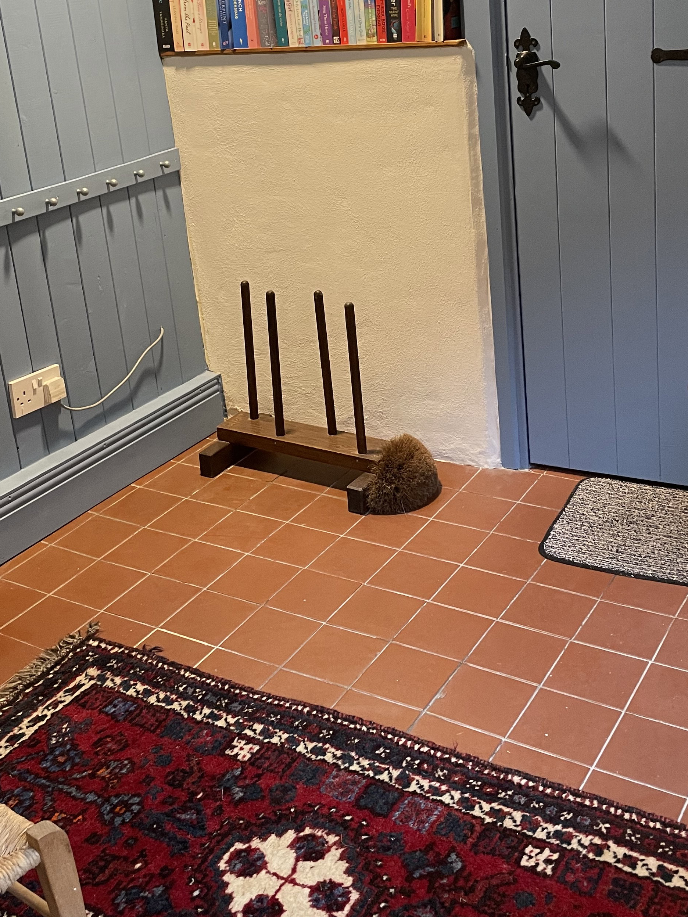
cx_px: 365
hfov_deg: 34.3
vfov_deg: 44.1
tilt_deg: -17.5
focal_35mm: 42
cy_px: 299
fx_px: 1113
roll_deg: +5.8
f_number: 1.6
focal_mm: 4.2
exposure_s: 1/50
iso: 250
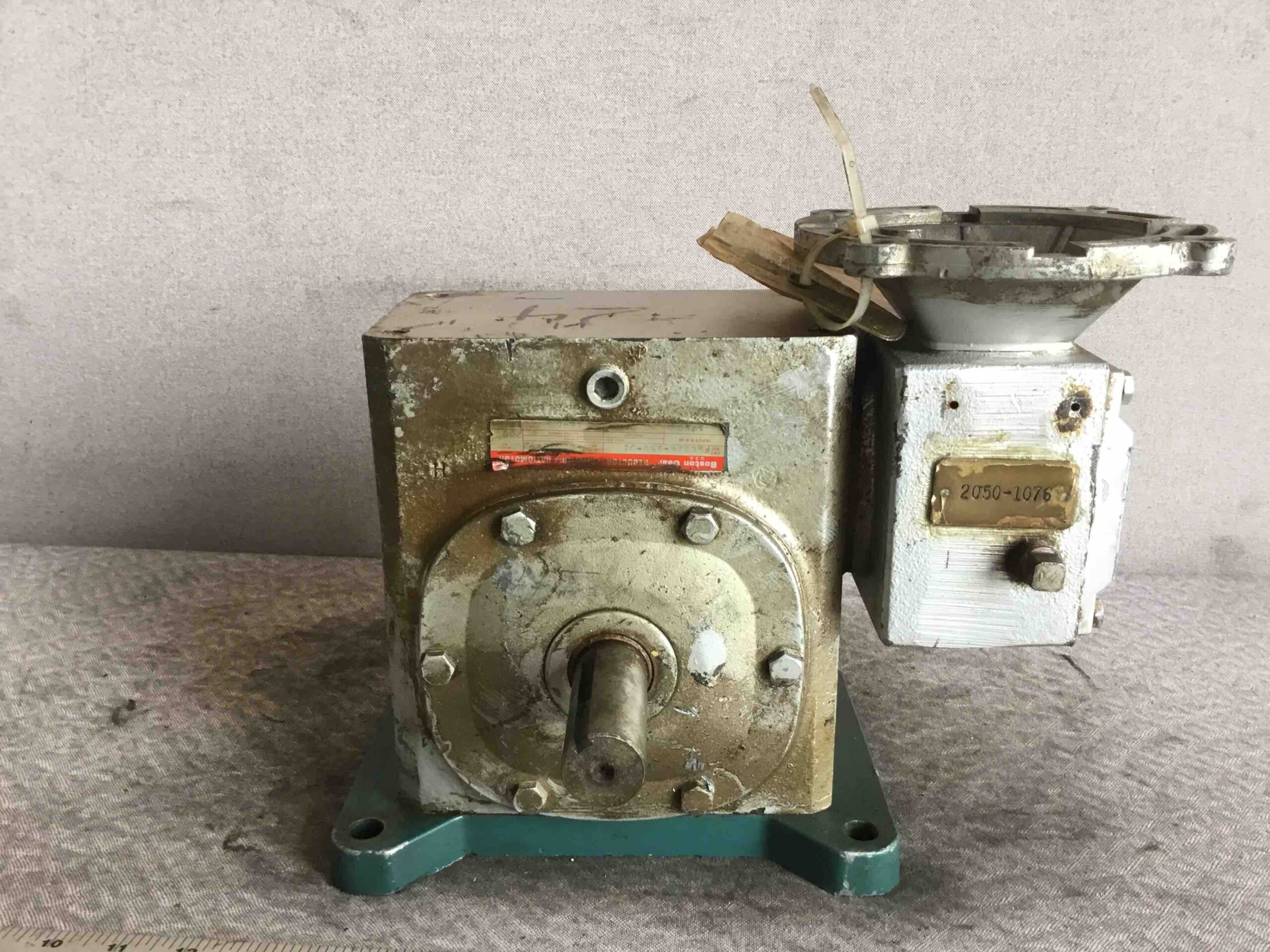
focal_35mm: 31
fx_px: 1137
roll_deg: +0.0
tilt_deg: -21.7
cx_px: 635
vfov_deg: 45.4
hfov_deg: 58.4
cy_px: 476
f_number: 2.4
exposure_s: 1/30
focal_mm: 3.3
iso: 64
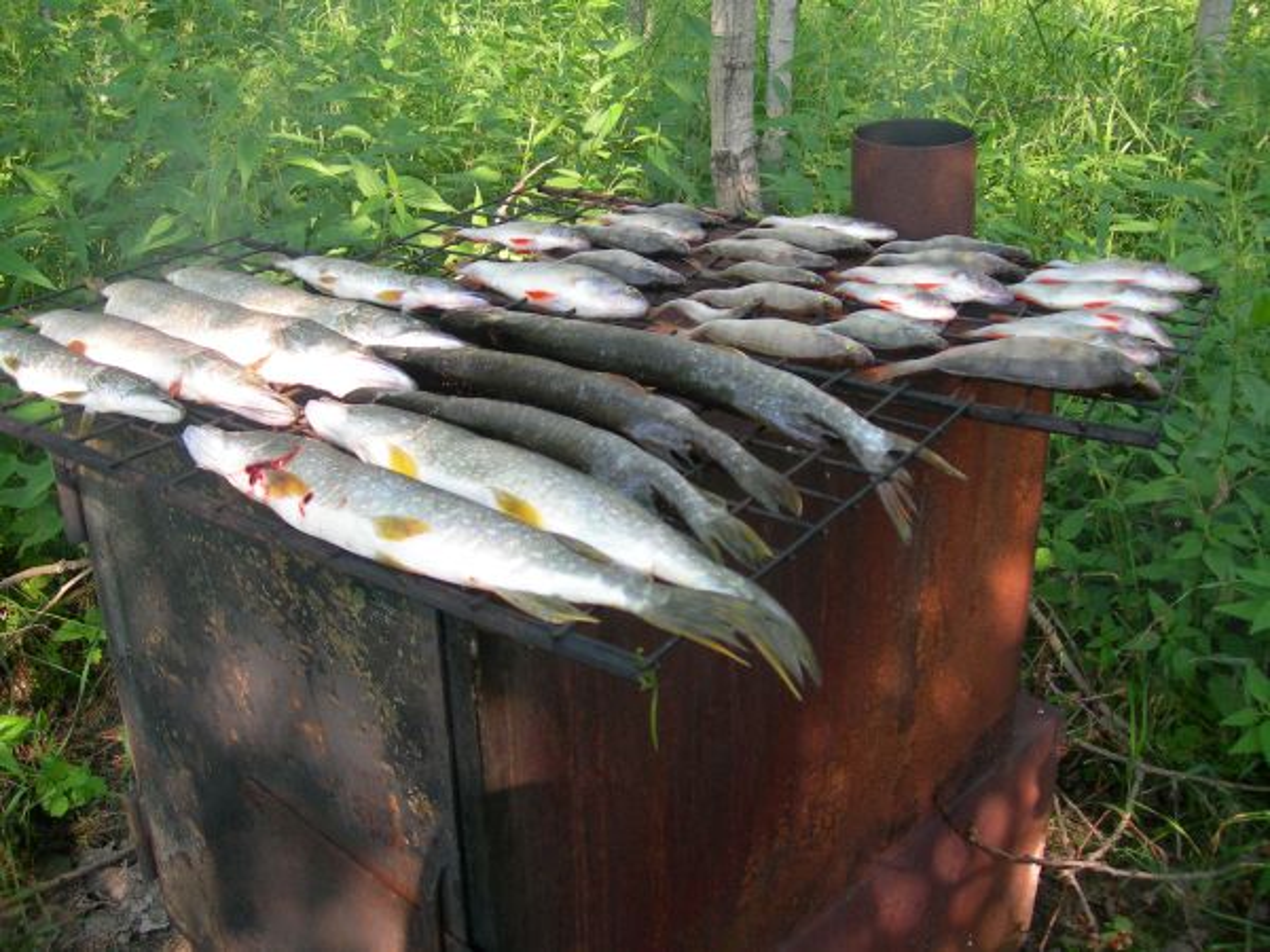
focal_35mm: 38
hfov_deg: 49.0
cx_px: 635
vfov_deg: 37.7
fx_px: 1394
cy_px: 476
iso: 100
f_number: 2.8
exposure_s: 1/158
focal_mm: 7.8
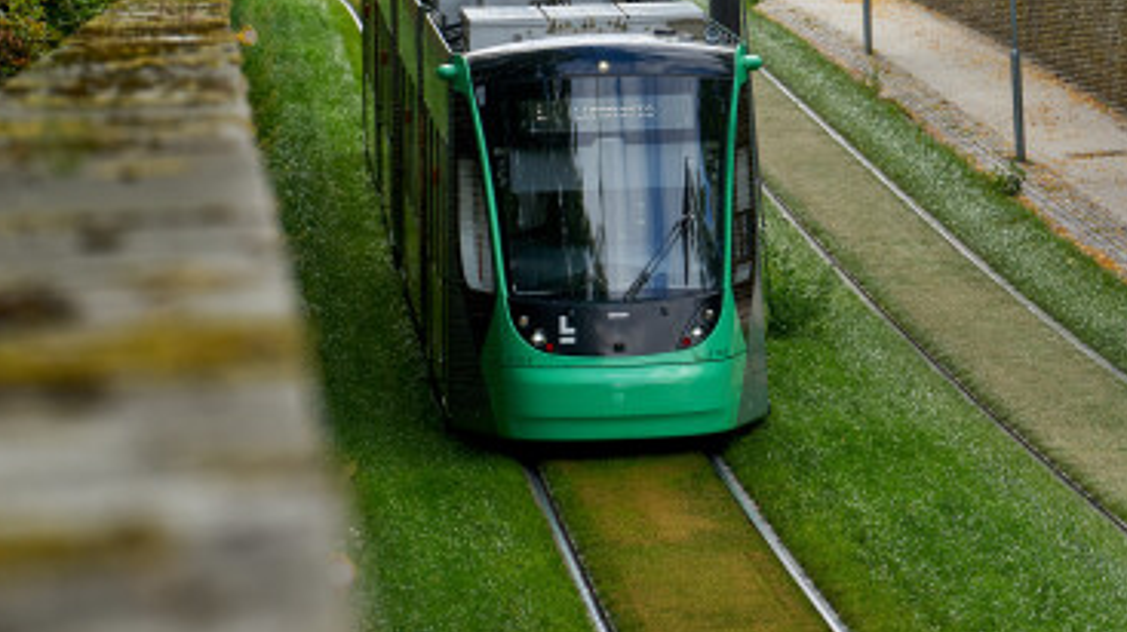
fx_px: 7676
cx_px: 700
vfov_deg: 4.7
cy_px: 216
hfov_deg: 8.4
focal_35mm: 257
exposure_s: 1/750
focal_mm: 180
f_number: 4.5
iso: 320
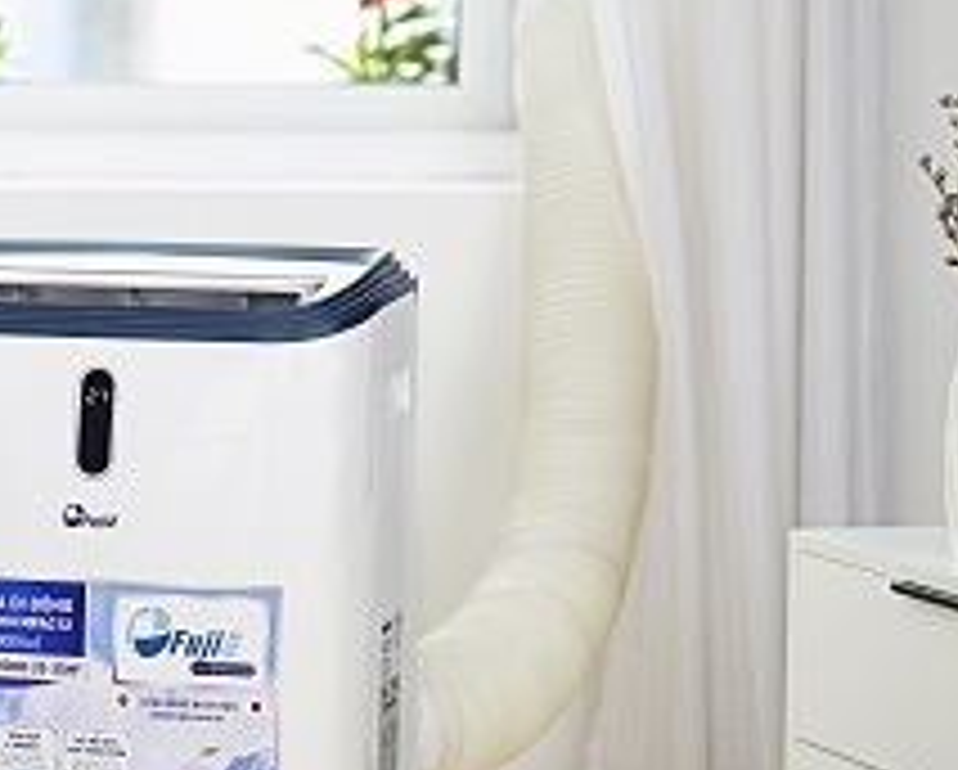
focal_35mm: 132
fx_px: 3748
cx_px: -130
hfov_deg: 14.2
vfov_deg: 11.7
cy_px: 419
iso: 31
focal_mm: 50
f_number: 1.4
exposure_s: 1/160
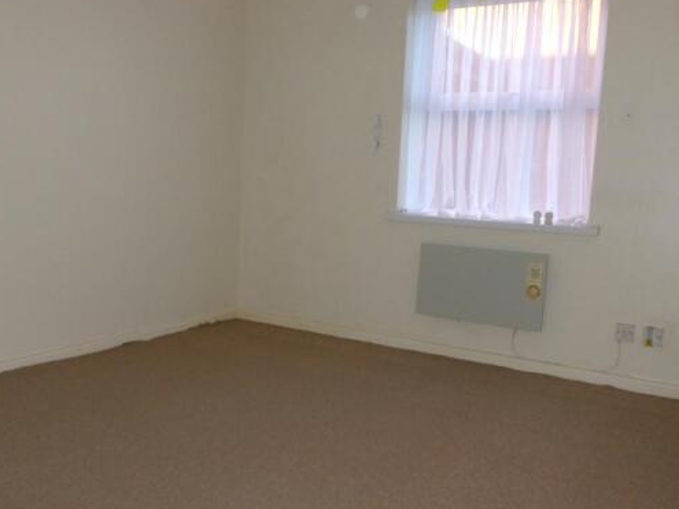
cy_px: 282
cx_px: 305
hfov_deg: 55.3
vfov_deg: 42.9
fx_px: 647
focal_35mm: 33
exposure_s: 1/60
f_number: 3.3
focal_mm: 5
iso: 160
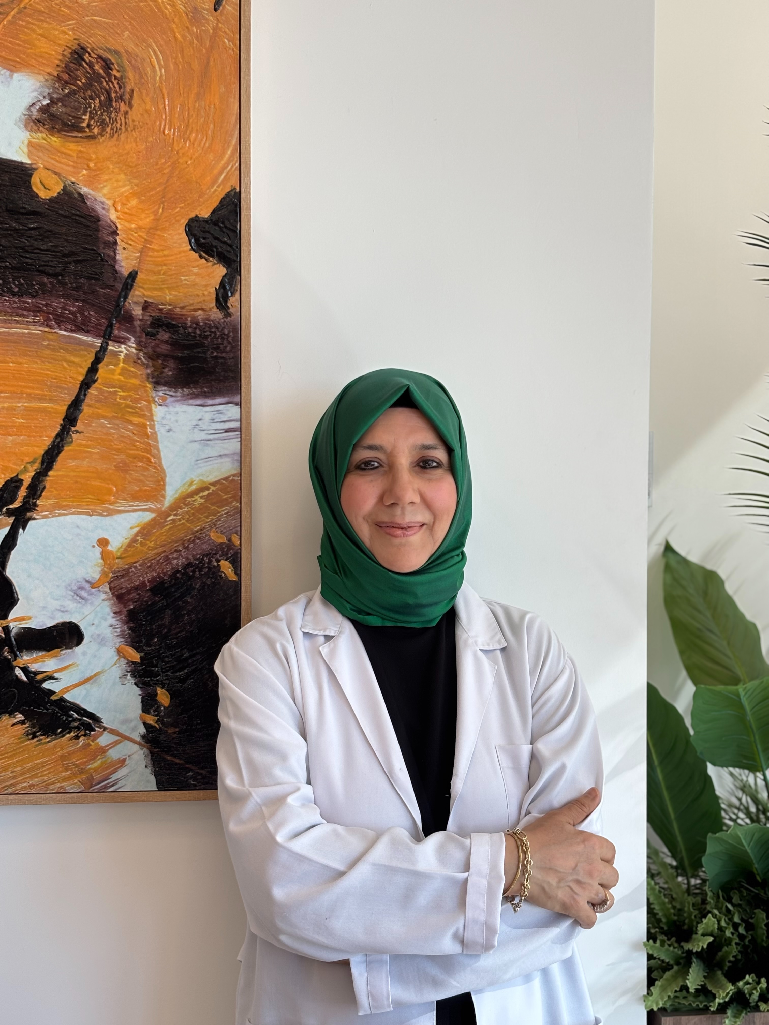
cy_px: 512
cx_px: 384
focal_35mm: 52
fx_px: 1540
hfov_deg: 28.0
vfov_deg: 36.8
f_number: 1.6
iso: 25
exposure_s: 1/104
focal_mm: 5.96
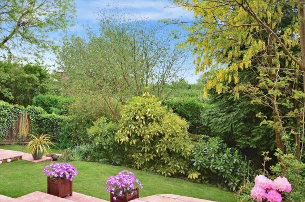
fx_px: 287
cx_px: 145
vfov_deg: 38.7
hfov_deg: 55.9
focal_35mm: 34
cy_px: 94
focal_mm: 20
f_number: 9
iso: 200
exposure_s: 1/25
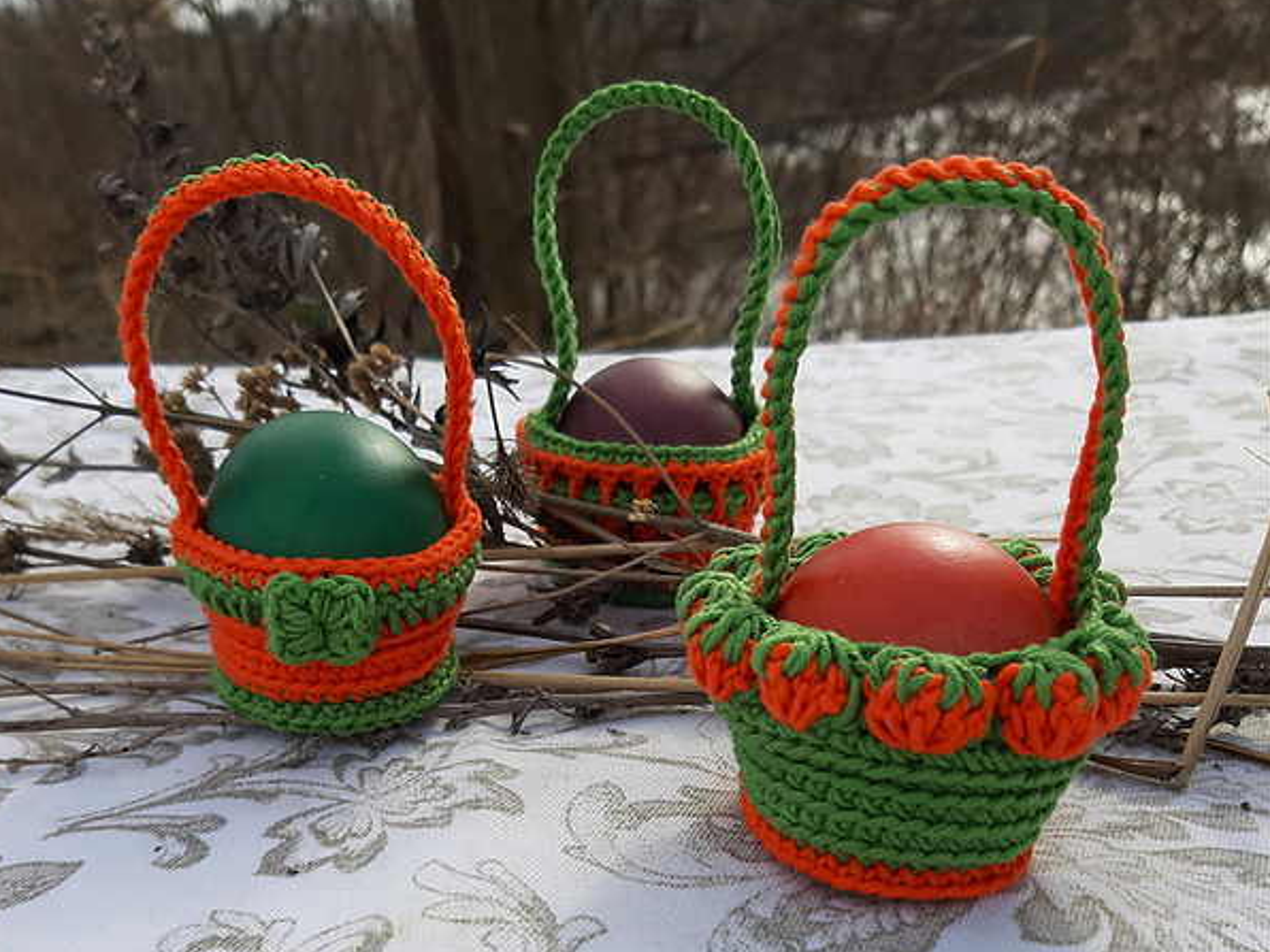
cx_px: 592
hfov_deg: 61.6
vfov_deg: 48.2
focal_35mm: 29
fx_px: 1064
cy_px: 481
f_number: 1.7
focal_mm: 3.93
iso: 40
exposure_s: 1/838
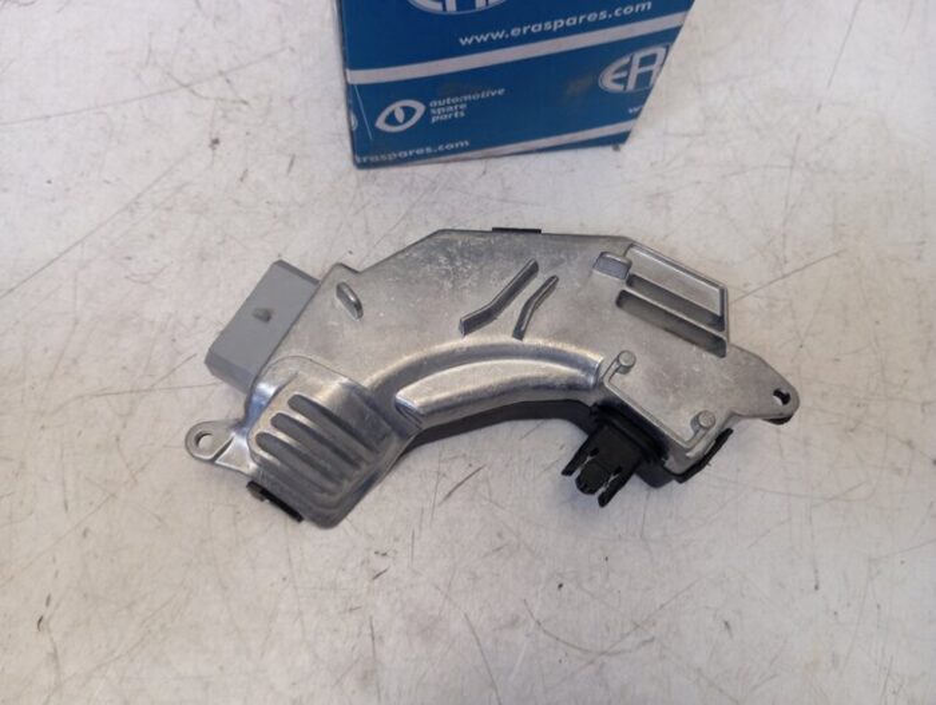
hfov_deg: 63.4
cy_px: 352
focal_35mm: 28
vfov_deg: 49.9
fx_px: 758
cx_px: 468
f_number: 1.8
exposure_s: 1/33.3
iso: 431
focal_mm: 4.22
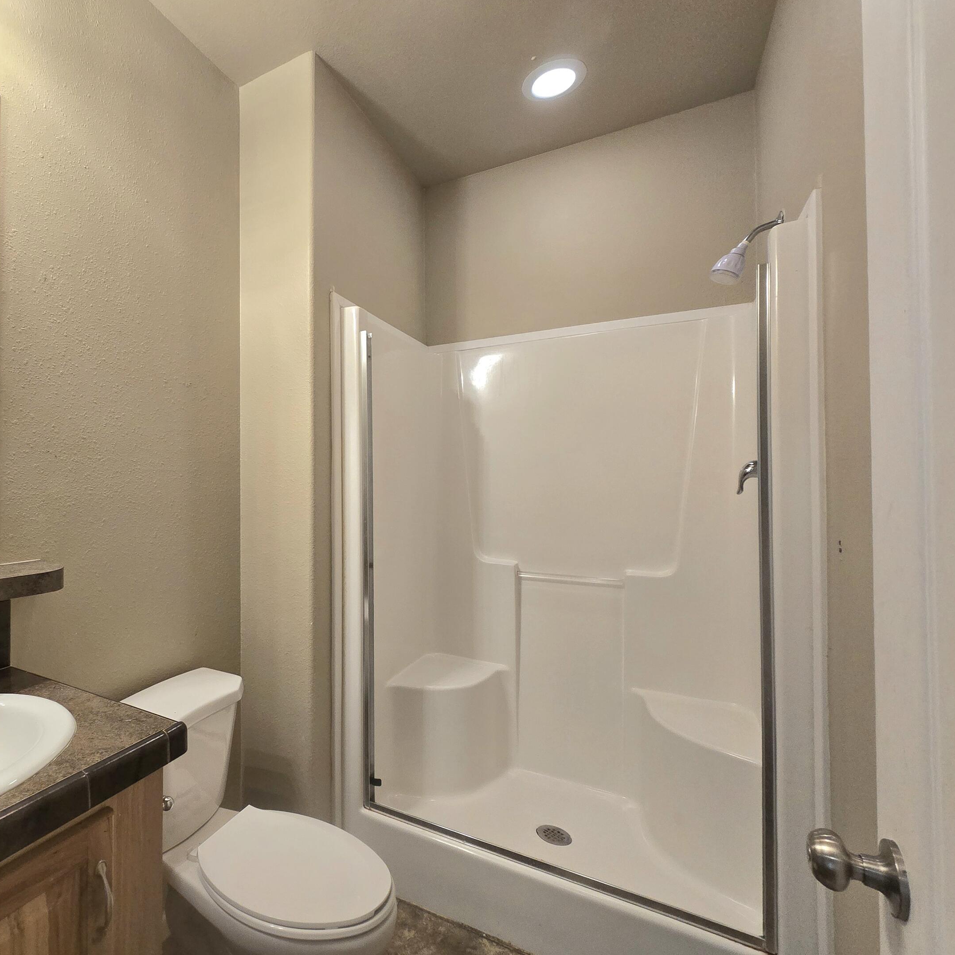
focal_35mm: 16
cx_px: 299
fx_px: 499
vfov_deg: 87.4
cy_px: 468
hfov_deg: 83.6
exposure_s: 1/60.2
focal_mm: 2.2
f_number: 2.2
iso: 250
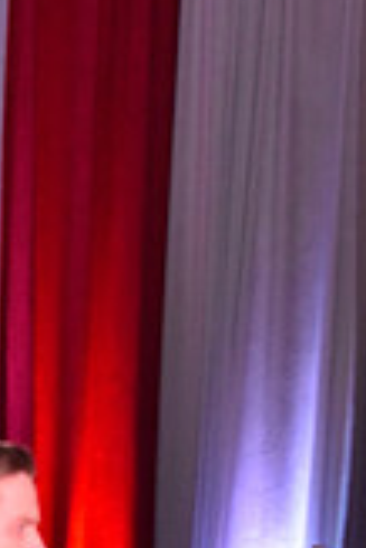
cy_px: 867
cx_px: -274
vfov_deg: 6.0
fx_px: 5143
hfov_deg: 4.0
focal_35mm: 338
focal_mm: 95
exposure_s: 1/320
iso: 2500
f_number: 5.6
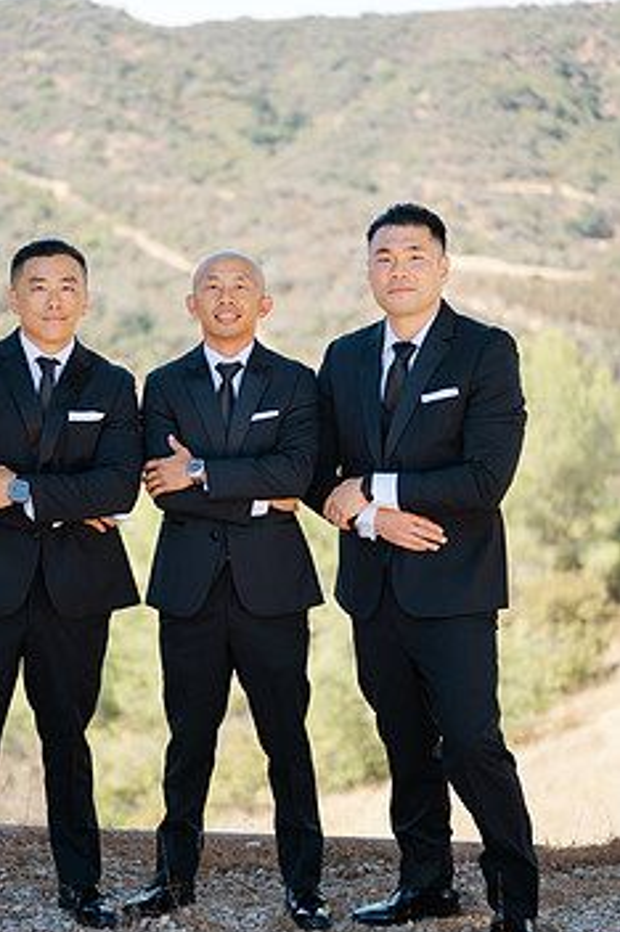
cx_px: 225
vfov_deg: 31.4
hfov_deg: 21.1
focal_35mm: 64
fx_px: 1656
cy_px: 458
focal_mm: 50
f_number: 1.8
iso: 64
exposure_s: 1/1250
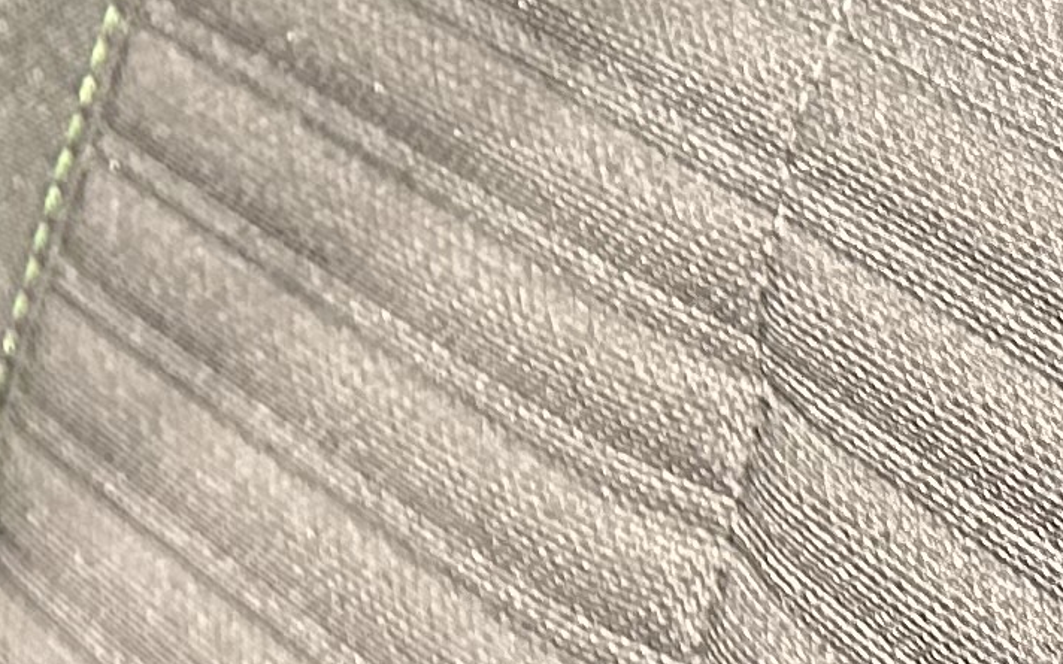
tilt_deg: -7.3
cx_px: -433
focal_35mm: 144
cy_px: -1095
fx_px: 4172
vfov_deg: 8.2
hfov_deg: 13.8
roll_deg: -2.7
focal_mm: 6.86
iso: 800
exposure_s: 1/33
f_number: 1.78
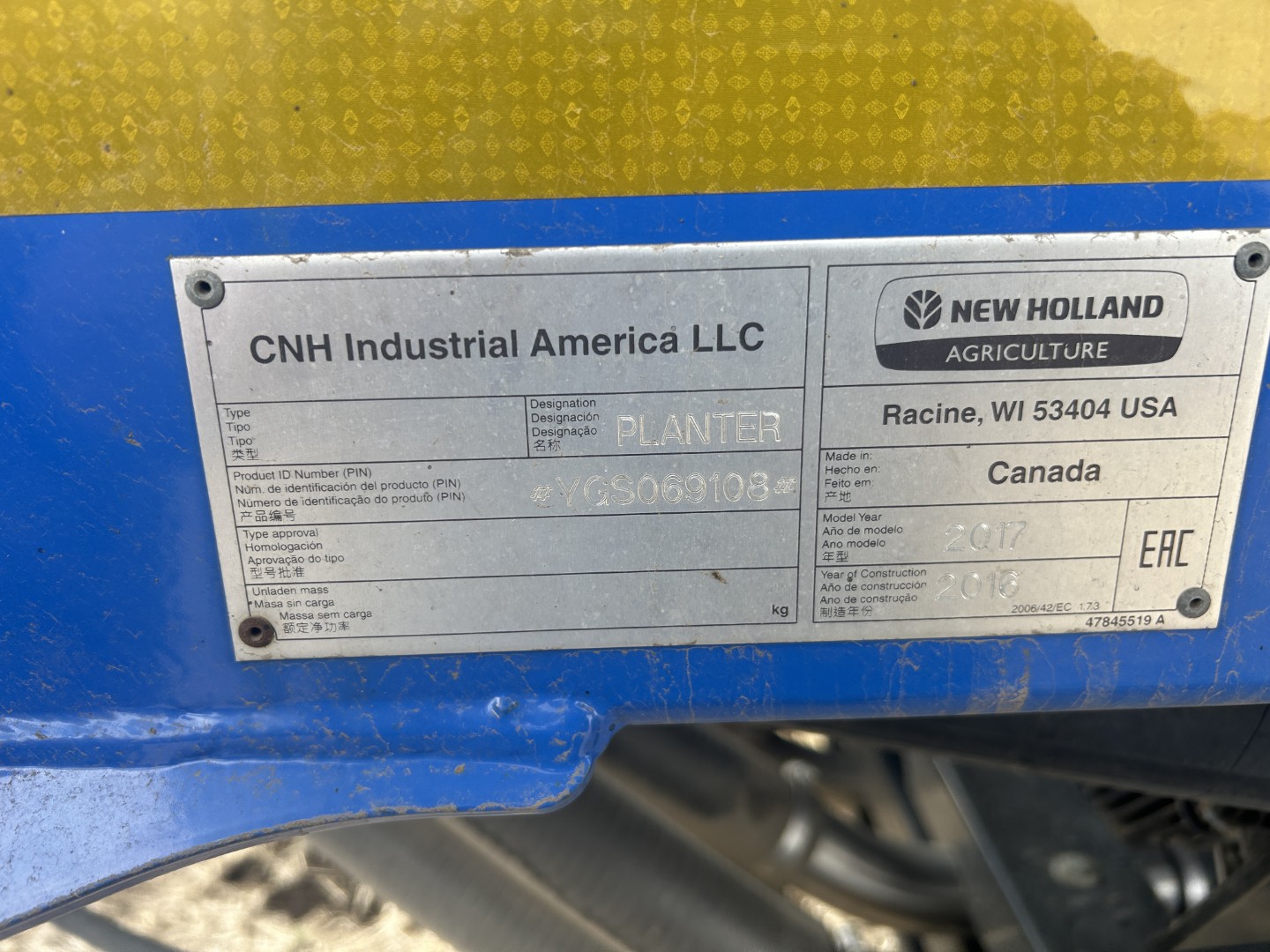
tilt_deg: -17.6
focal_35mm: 26
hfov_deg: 67.3
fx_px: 954
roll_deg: +2.0
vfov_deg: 53.1
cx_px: 635
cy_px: 476
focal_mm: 5.7
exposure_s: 1/471
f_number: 1.5
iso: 50
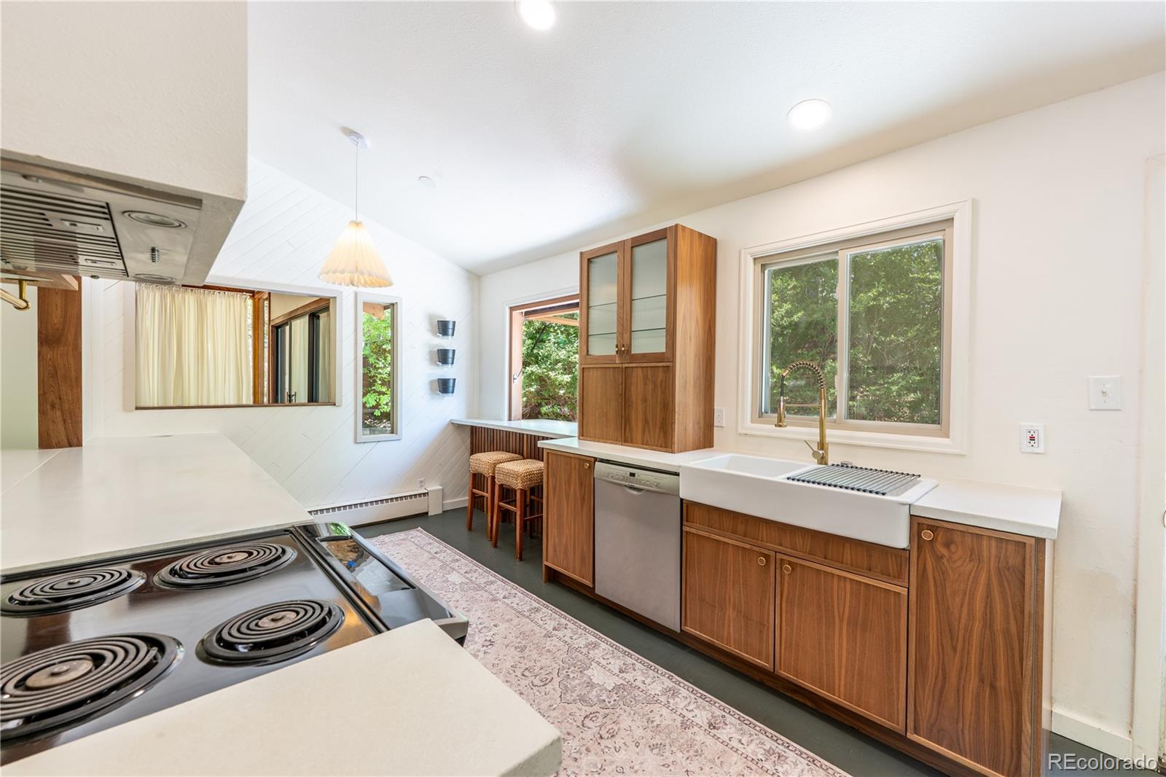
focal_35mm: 14
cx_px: 583
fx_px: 470
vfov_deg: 79.2
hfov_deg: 102.3
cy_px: 388
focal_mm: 14.5
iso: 200
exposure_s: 1/6
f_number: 14
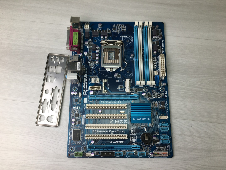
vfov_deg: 48.2
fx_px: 189
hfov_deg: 61.7
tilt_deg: -76.2
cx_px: 113
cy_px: 85
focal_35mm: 29
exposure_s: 1/100
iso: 32
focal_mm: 4.15
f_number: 2.2
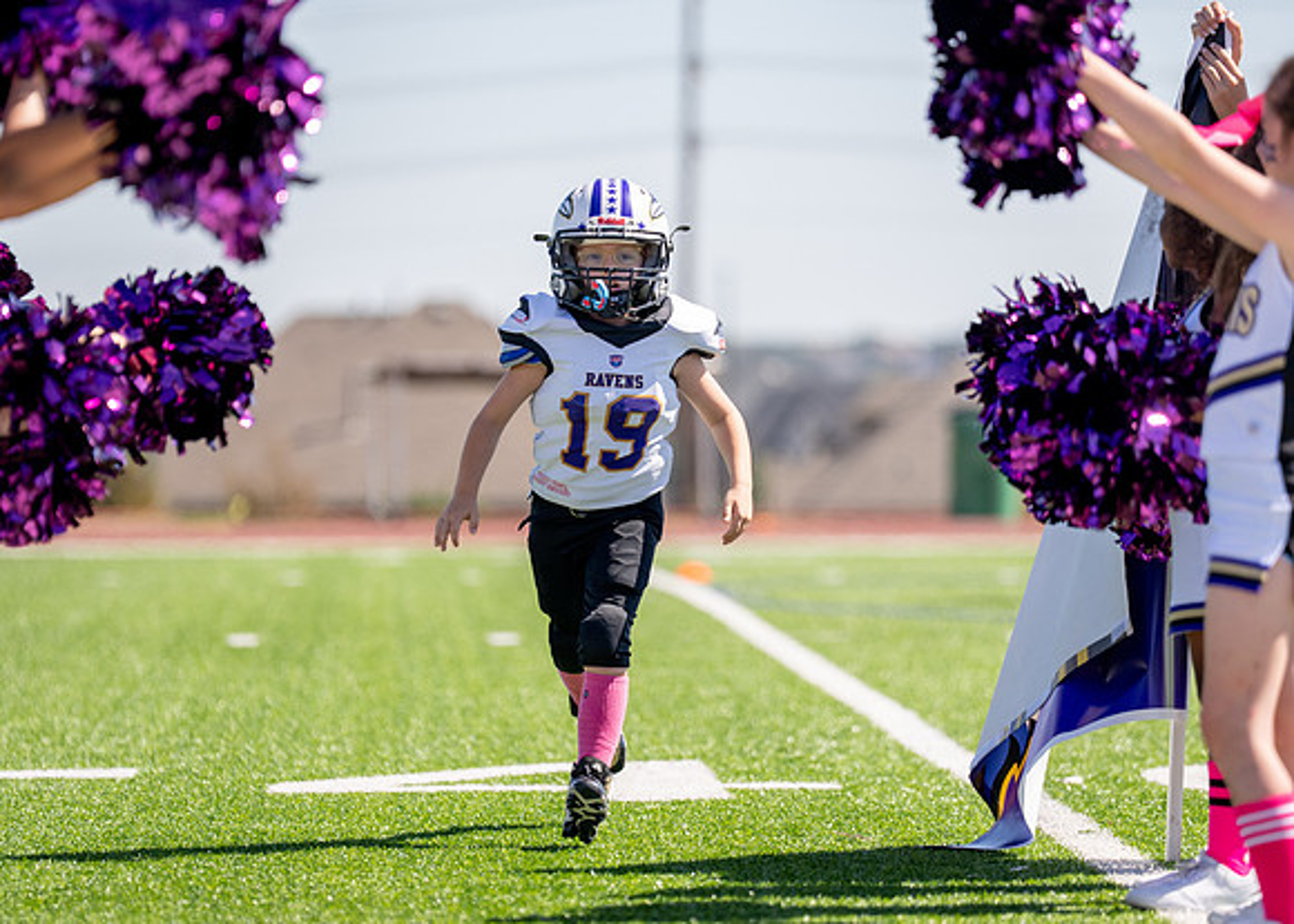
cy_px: 529
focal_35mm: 220
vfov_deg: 6.5
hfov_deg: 9.1
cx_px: 614
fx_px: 8099
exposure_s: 1/2500
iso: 160
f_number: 2.8
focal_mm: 180
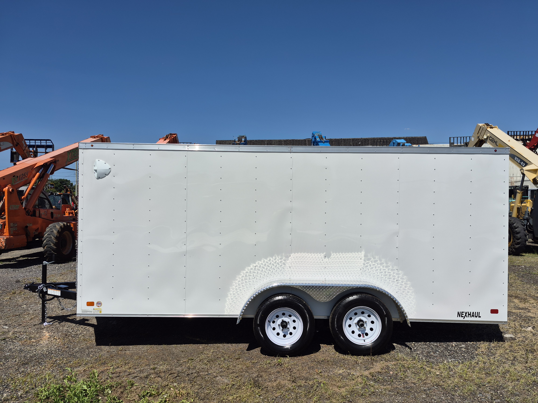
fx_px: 357
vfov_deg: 58.9
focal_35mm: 23
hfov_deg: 73.9
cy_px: 202
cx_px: 269
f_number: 1.8
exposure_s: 1/4304
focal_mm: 5.4
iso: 25
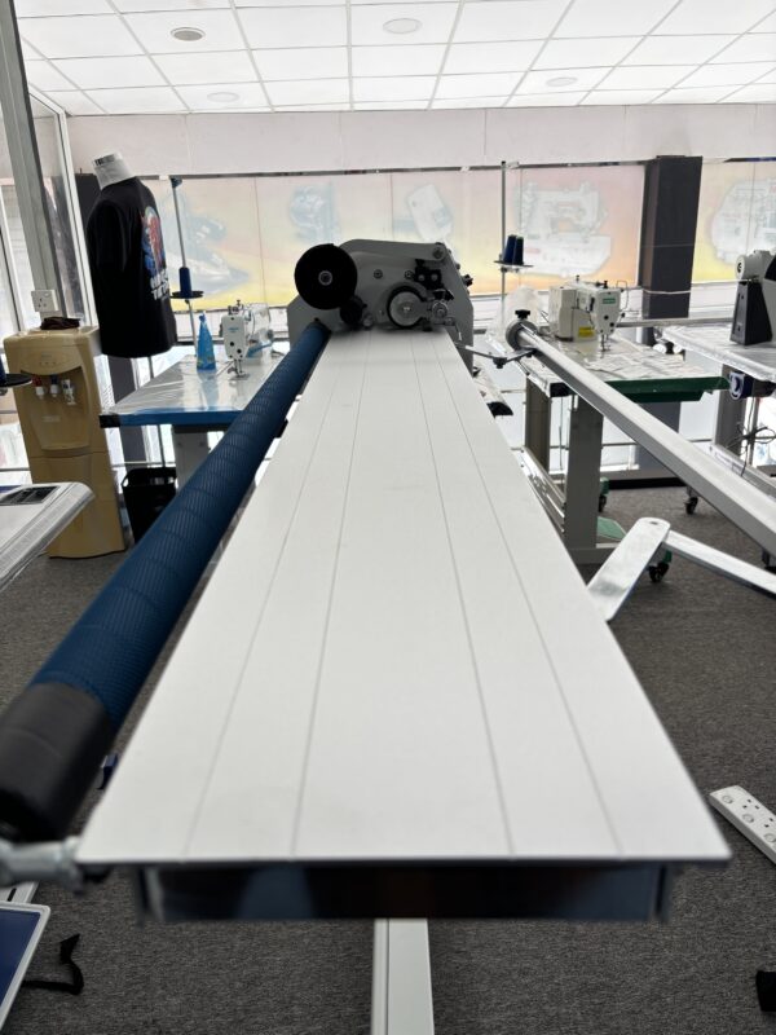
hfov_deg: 53.1
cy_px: 518
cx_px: 388
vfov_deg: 67.3
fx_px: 777
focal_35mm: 26
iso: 50
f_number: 1.6
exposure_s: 1/100
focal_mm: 5.96
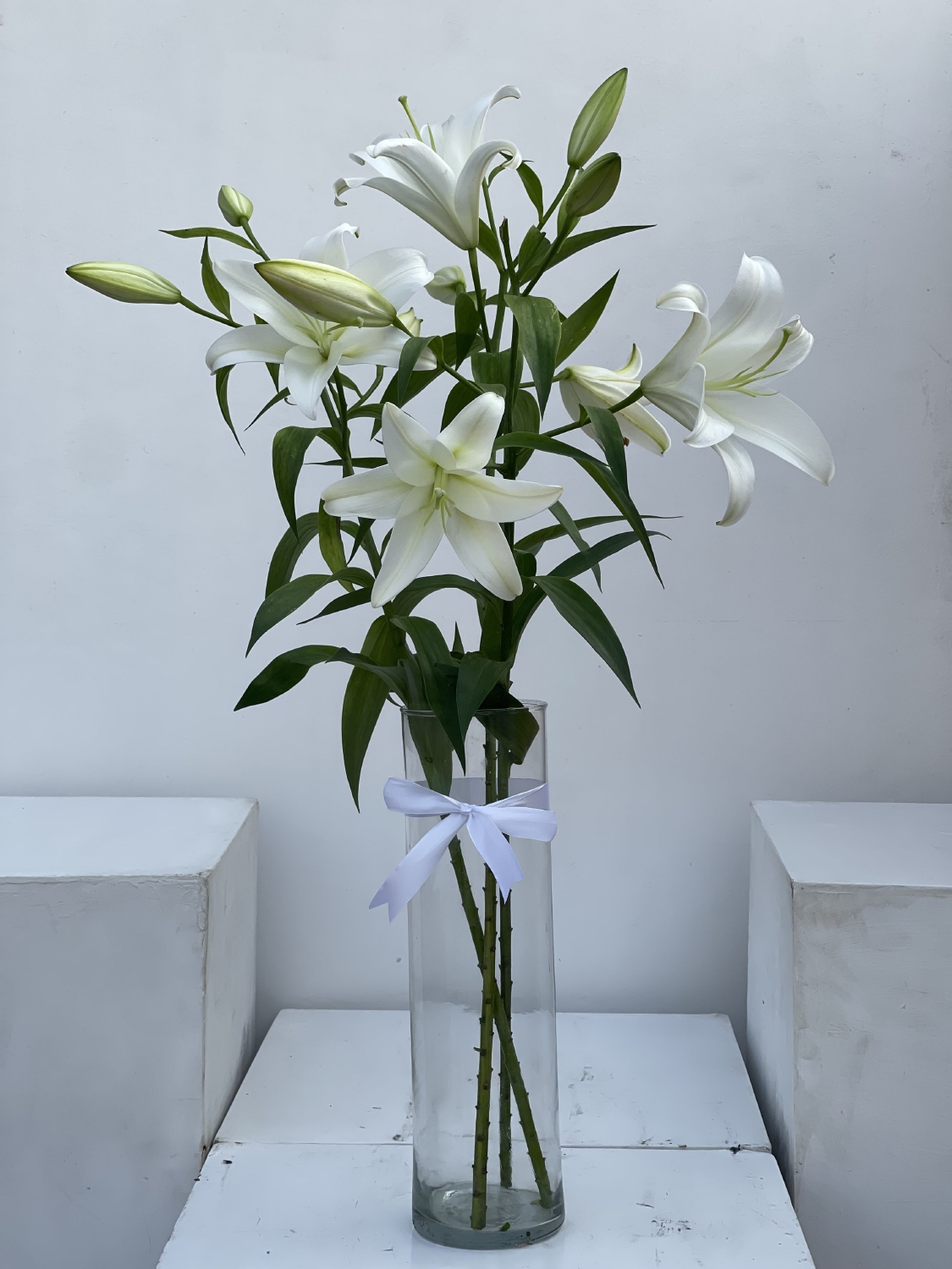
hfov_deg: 22.9
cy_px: 634
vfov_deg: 30.3
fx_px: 2347
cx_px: 476
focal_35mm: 64
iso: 20
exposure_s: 1/348
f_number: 2.2
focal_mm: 7.5
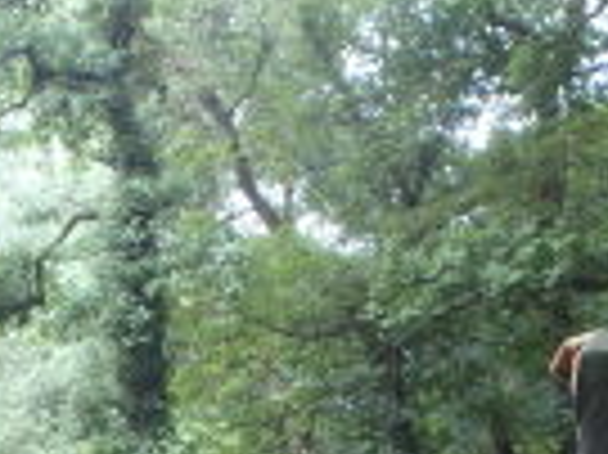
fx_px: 1860
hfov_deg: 17.9
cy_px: 778
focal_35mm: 106
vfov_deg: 12.8
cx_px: -68
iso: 100
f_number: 3.5
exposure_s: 1/40
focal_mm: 5
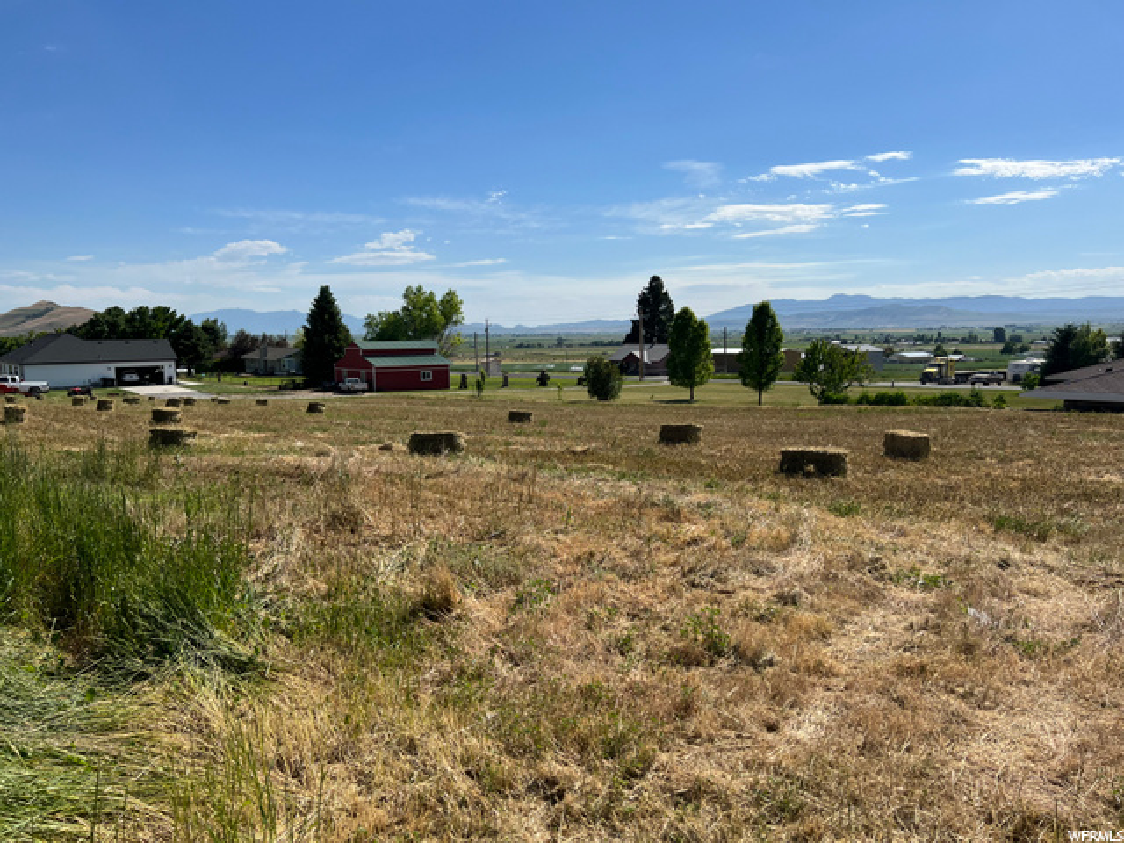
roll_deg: +0.7
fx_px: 844
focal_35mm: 26
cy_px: 422
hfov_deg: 67.3
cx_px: 562
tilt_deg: -6.5
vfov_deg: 53.1
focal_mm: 5.7
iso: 50
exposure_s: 1/6579
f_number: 1.5
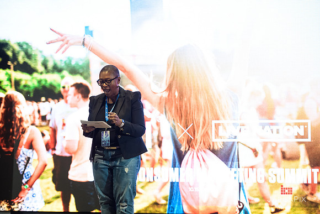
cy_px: 107
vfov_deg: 13.0
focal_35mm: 105
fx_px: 934
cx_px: 160
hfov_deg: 19.5
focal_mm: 105
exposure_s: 1/200
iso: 1600
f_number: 3.2
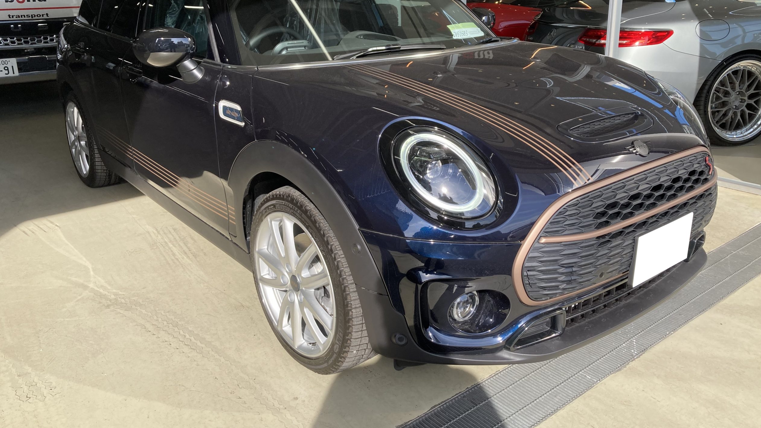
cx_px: 386
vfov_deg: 37.7
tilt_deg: -16.8
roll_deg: +1.9
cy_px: 178
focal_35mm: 31
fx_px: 626
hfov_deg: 62.6
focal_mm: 3.99
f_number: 1.8
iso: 20
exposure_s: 1/787
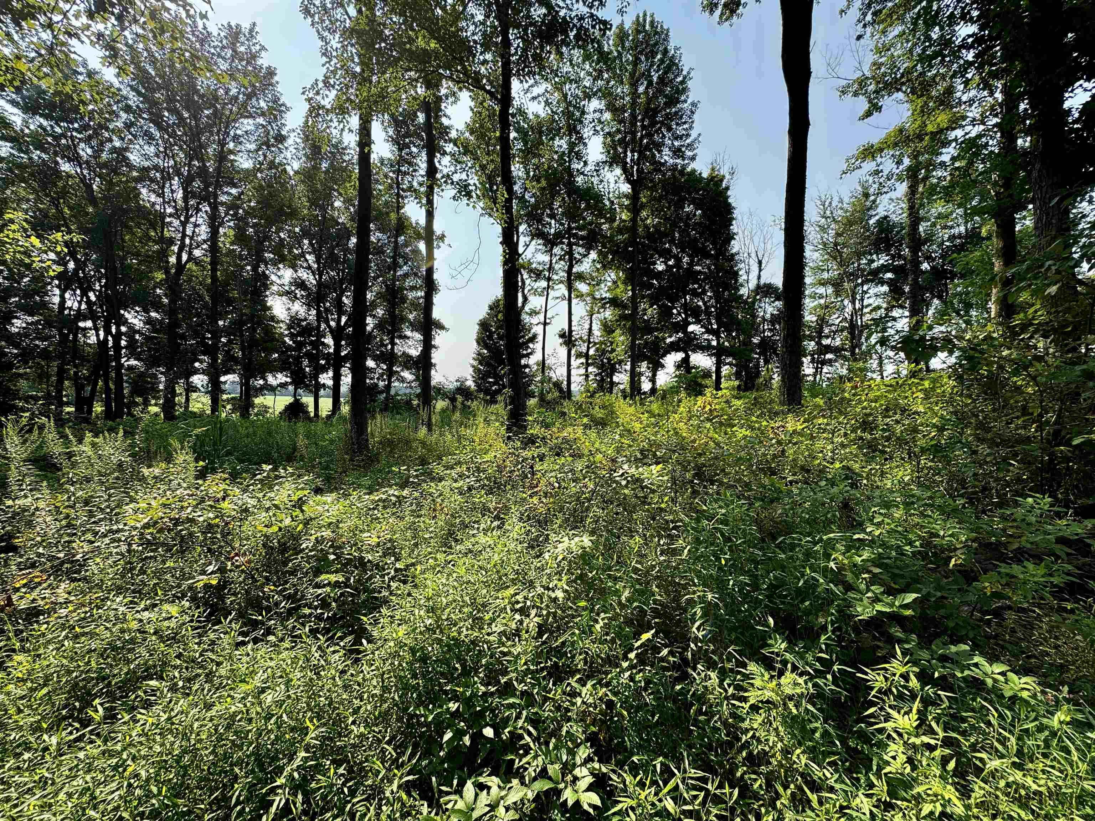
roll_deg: +0.0
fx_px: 443
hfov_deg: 102.1
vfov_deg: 85.7
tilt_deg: -3.0
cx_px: 548
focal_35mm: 14
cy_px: 410
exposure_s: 1/771
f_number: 2.2
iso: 50
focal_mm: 2.22
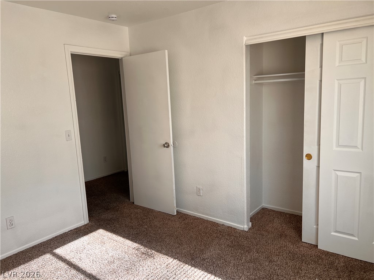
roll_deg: +2.7
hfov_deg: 67.3
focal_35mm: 26
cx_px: 187
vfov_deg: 53.1
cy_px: 140
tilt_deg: -10.9
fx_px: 281
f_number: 1.5
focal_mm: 5.7
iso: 40
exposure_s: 1/185
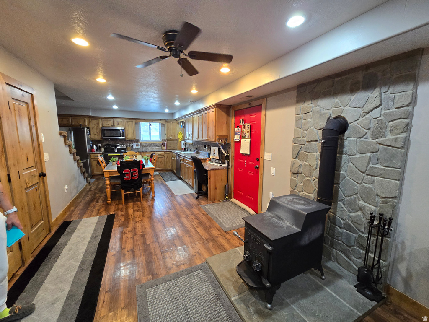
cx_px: 214
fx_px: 161
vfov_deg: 89.9
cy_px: 161
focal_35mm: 13
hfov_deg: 106.2
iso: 400
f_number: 2.2
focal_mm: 2.2
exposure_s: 1/60
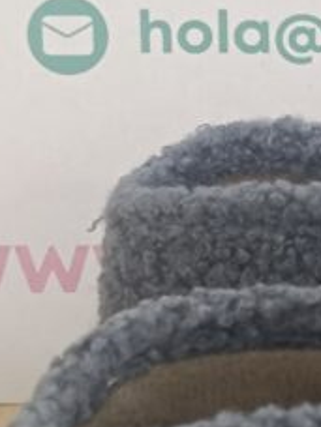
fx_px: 1212
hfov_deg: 14.2
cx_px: 477
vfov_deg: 20.0
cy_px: 209
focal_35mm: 98
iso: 385
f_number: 1.88
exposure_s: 1/50.1
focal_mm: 5.59
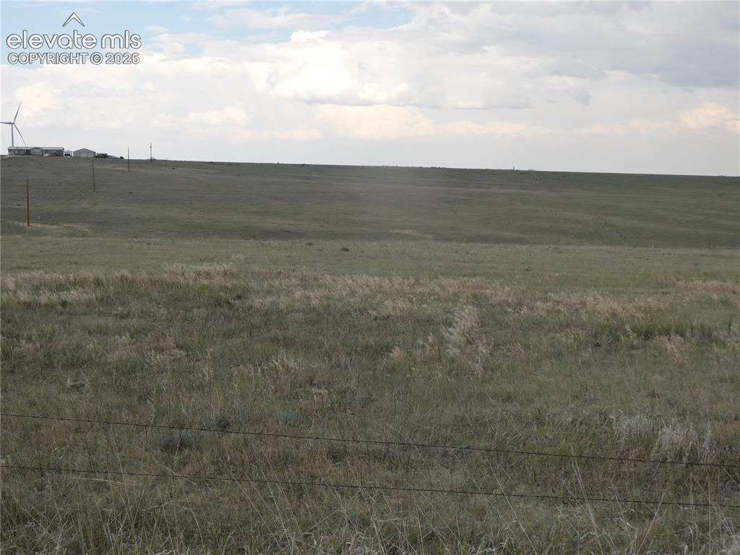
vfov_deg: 32.8
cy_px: 278
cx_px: 370
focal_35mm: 44
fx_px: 940
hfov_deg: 43.0
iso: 80
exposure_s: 1/250
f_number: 3.9
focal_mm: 7.8
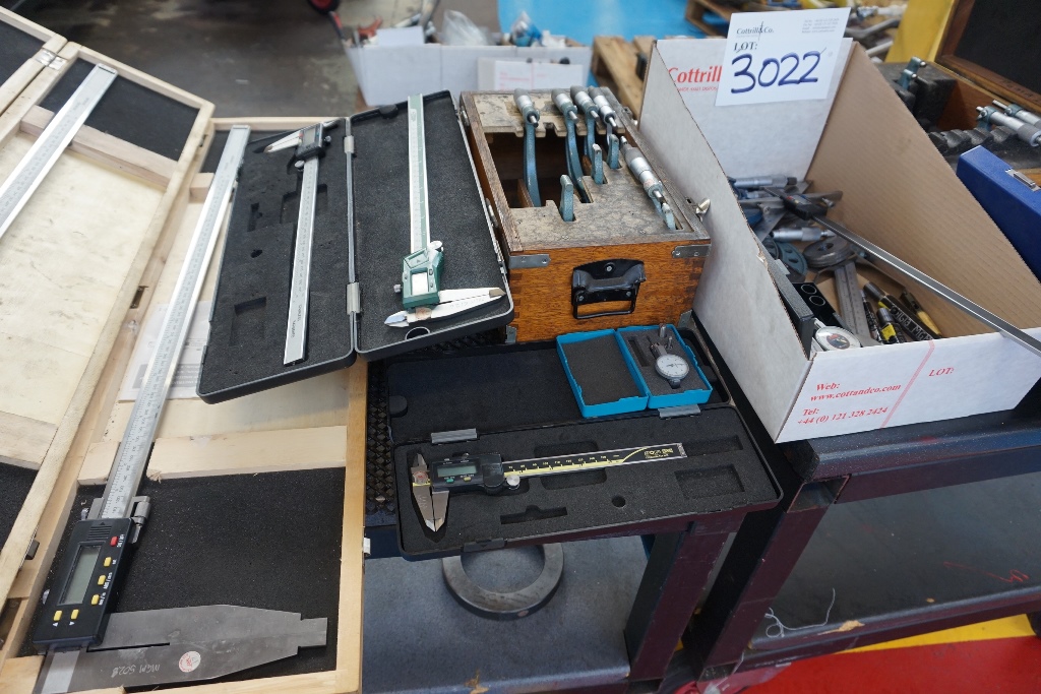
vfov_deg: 53.1
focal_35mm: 24
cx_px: 520
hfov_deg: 73.7
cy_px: 347
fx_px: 694
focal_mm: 16
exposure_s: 1/160
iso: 640
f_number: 4
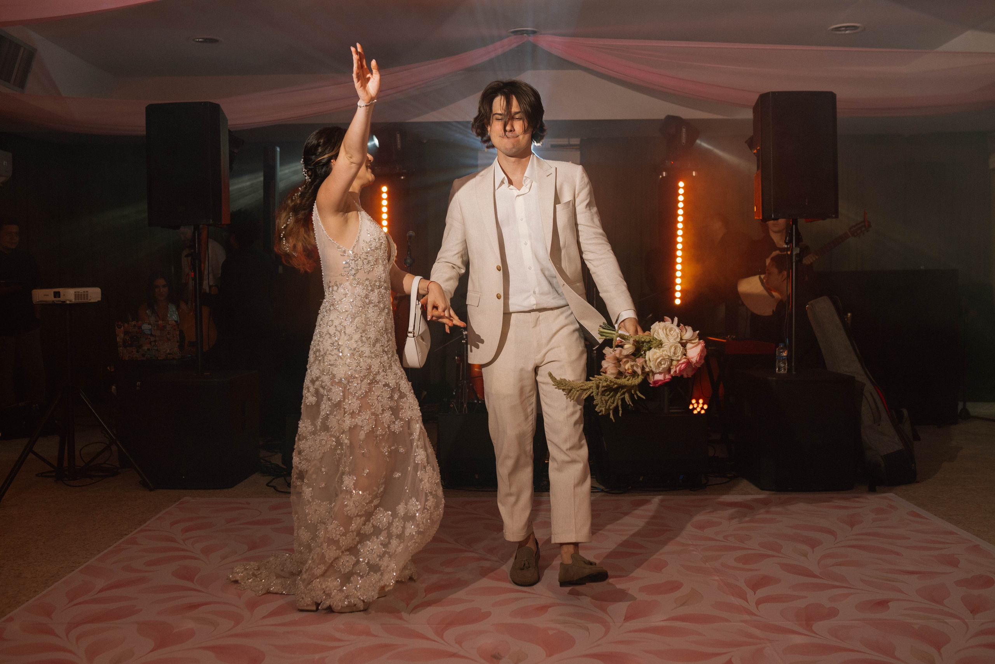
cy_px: 332
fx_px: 967
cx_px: 498
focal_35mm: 35
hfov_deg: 54.4
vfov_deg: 37.9
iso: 500
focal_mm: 35
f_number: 3.5
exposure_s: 1/200
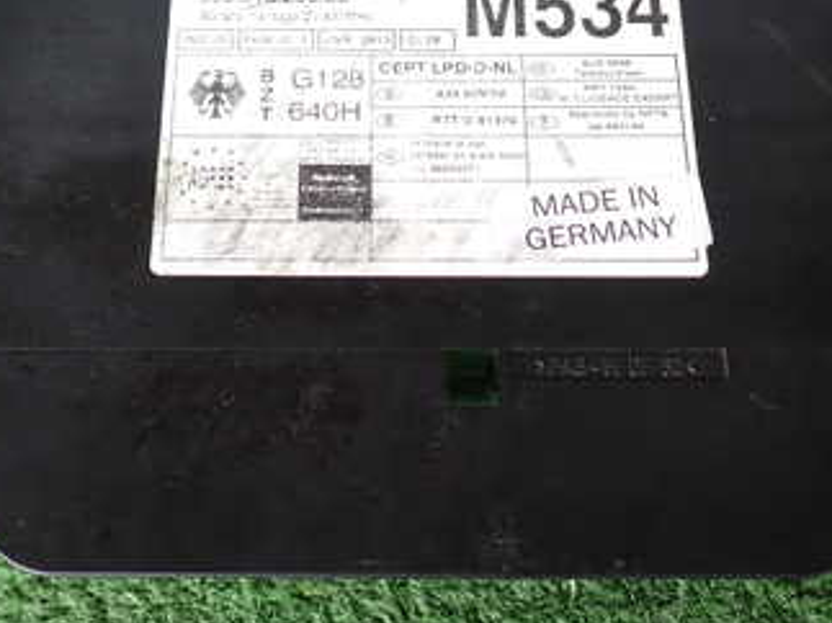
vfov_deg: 27.9
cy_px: 247
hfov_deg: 36.8
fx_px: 1249
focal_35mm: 52
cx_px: 368
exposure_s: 1/60
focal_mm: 5.05
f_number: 2.2
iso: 160
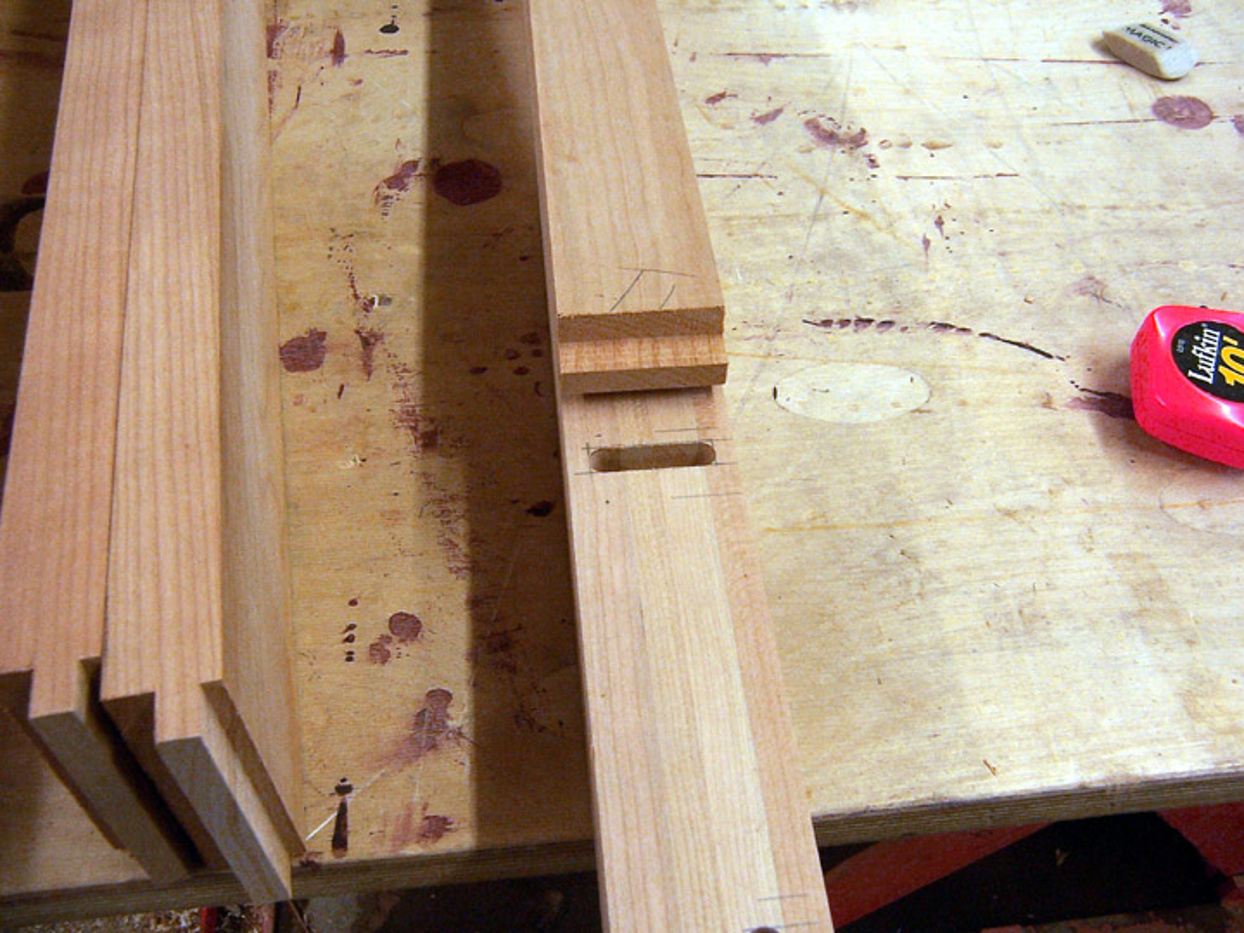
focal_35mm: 33
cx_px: 622
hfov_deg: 55.4
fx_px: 1186
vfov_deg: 42.9
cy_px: 466
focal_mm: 5.5
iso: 140
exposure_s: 1/30
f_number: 3.4
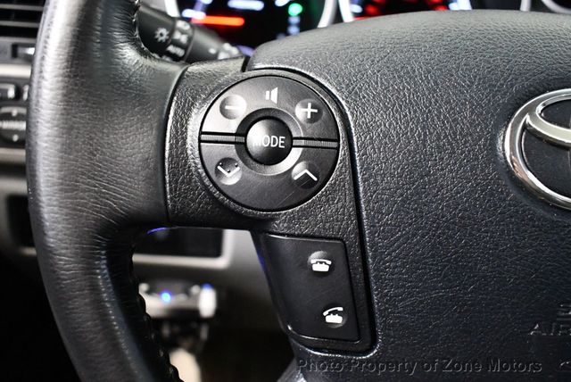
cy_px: 191
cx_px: 286
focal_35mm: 36
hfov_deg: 53.1
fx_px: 572
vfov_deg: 36.9
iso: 7200
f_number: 3.5
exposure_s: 1/60
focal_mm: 18
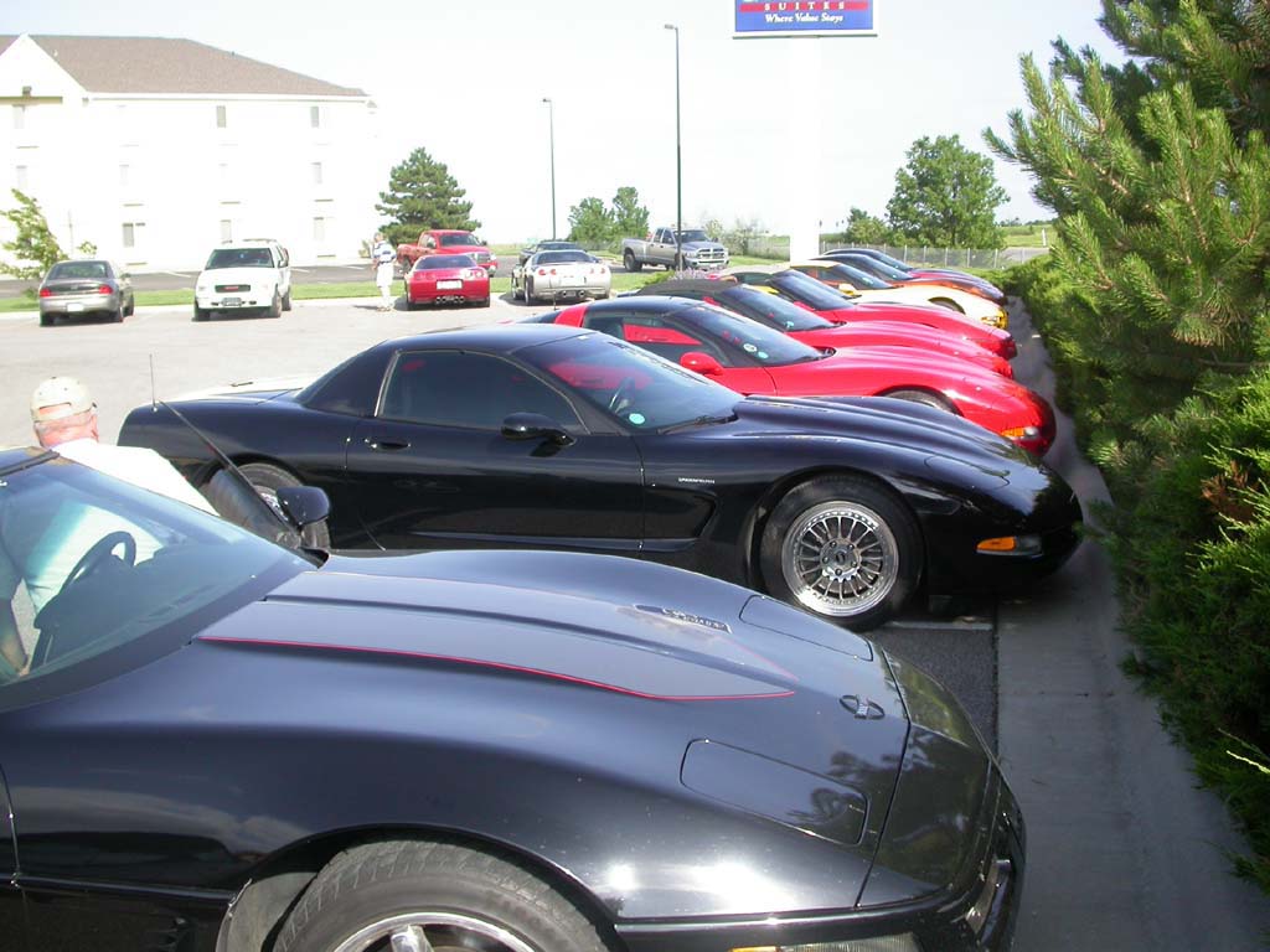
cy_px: 476
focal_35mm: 38
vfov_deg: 37.7
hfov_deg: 49.0
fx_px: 1394
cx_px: 635
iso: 100
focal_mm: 7.85
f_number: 2.6
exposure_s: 1/1000
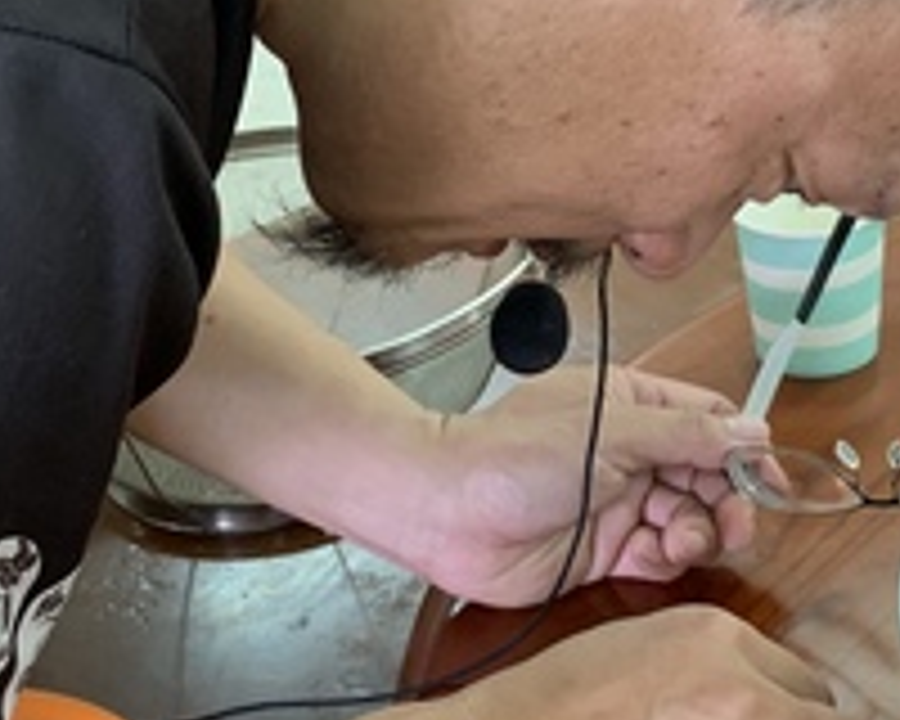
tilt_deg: -28.4
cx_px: 540
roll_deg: +8.0
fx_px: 2371
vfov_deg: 17.3
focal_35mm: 89
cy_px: 421
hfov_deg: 21.5
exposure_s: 1/60
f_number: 1.8
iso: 200
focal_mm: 4.25
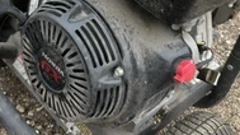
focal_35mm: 67
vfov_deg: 17.2
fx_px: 426
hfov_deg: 31.3
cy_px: -22
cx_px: 90
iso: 20
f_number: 1.8
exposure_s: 1/230
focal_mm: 3
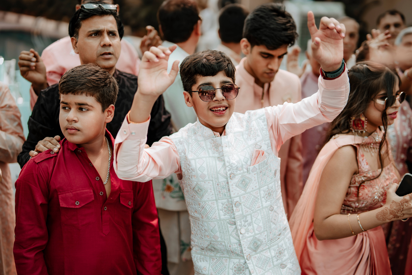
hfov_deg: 39.6
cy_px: 138
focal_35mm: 50
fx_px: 572
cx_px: 206
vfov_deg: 27.0
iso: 64
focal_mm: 50
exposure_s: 1/1000
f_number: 1.4
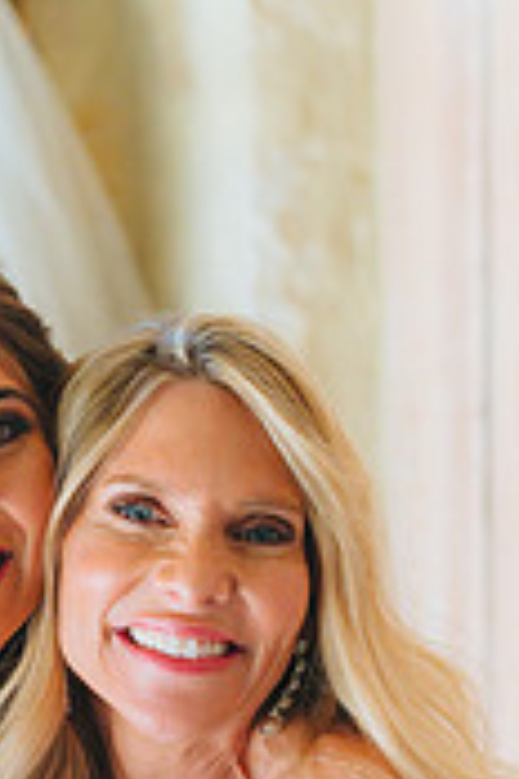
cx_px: -60
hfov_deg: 10.5
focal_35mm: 129
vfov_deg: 15.7
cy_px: 667
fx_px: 2789
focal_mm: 50
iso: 1250
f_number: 2.8
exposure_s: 1/640
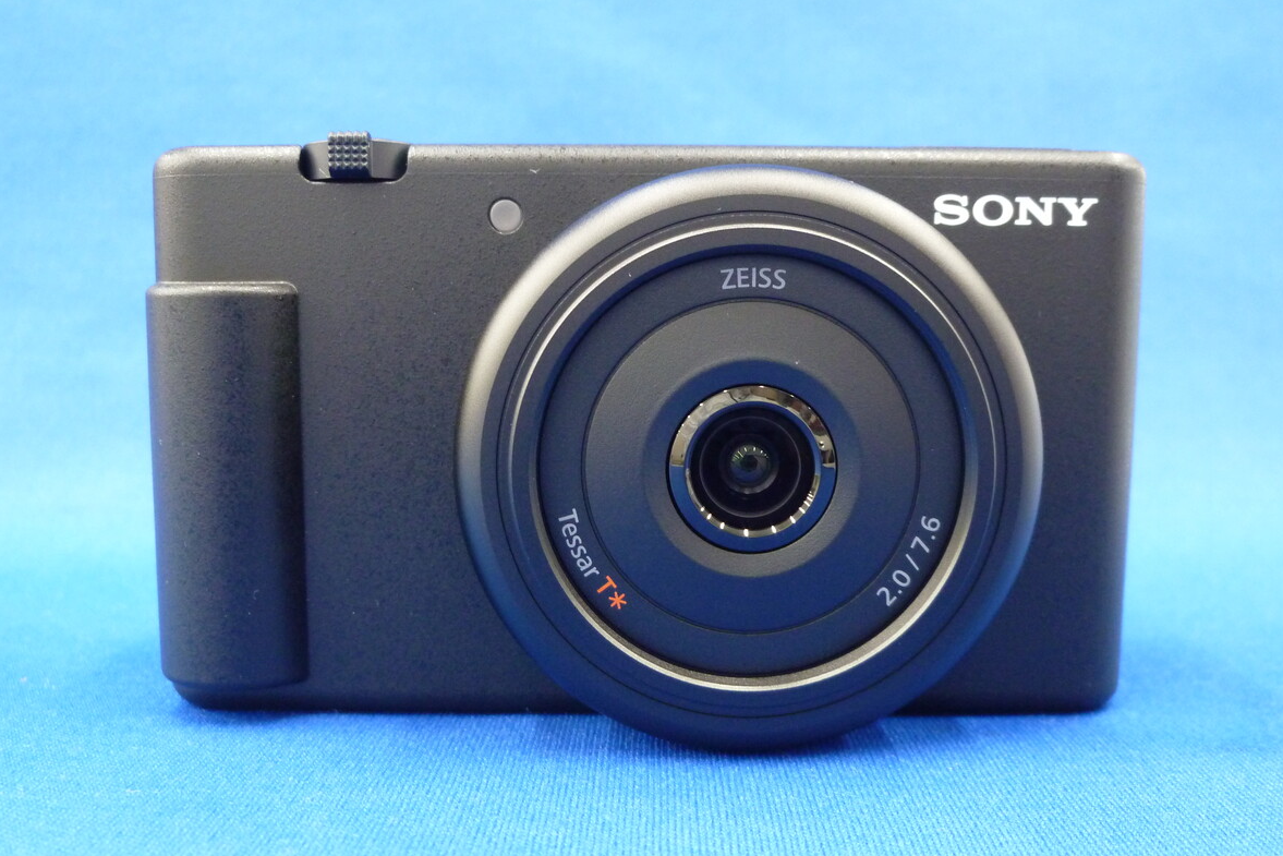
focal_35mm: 35
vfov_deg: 37.8
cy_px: 454
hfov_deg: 54.4
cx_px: 632
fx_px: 1247
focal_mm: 5.9
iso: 400
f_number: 3.2
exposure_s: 1/20
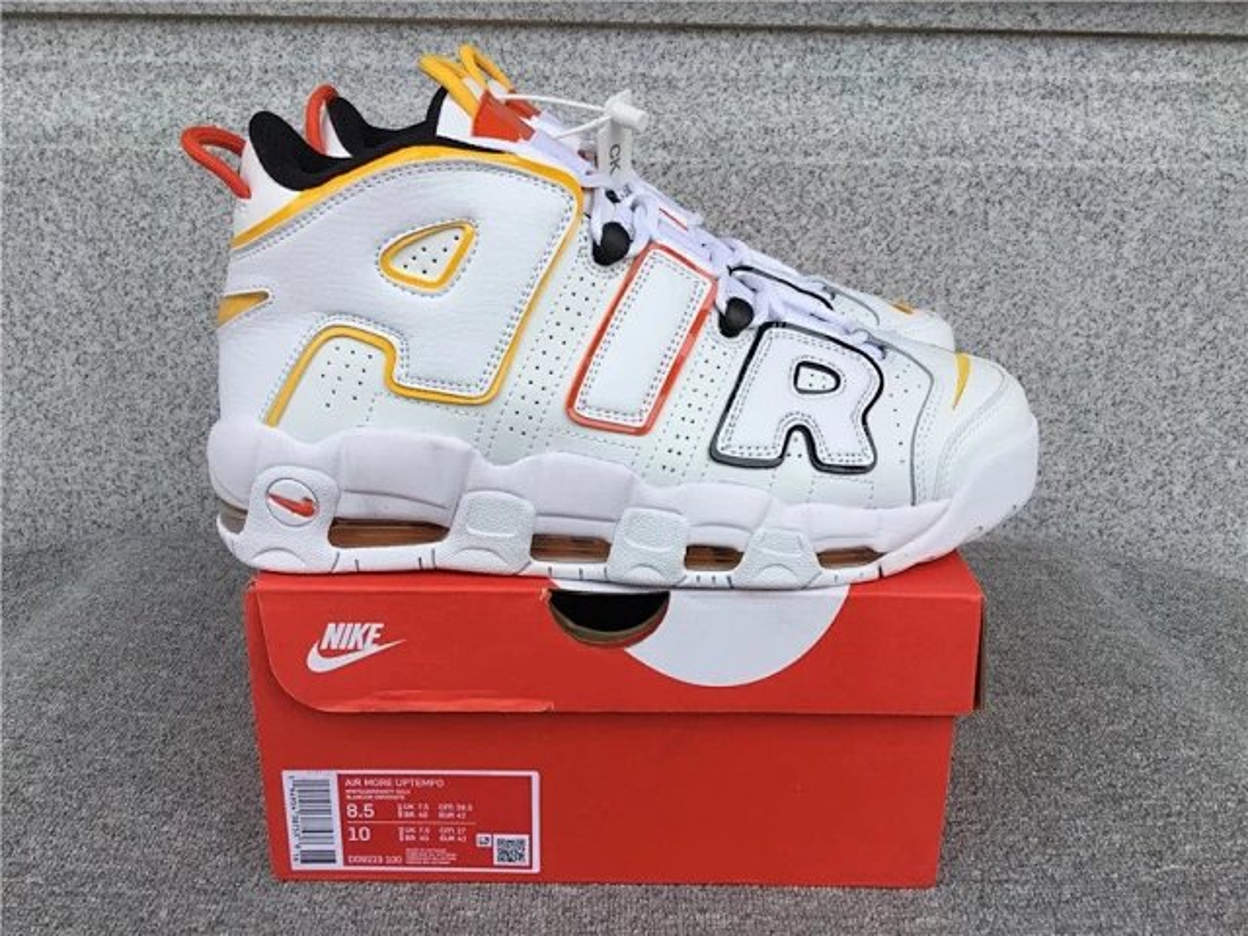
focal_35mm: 31
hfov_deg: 58.4
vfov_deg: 45.4
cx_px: 624
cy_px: 468
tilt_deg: -19.5
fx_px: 1118
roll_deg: -0.8
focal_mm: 3.3
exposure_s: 1/673
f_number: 2.4
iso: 25
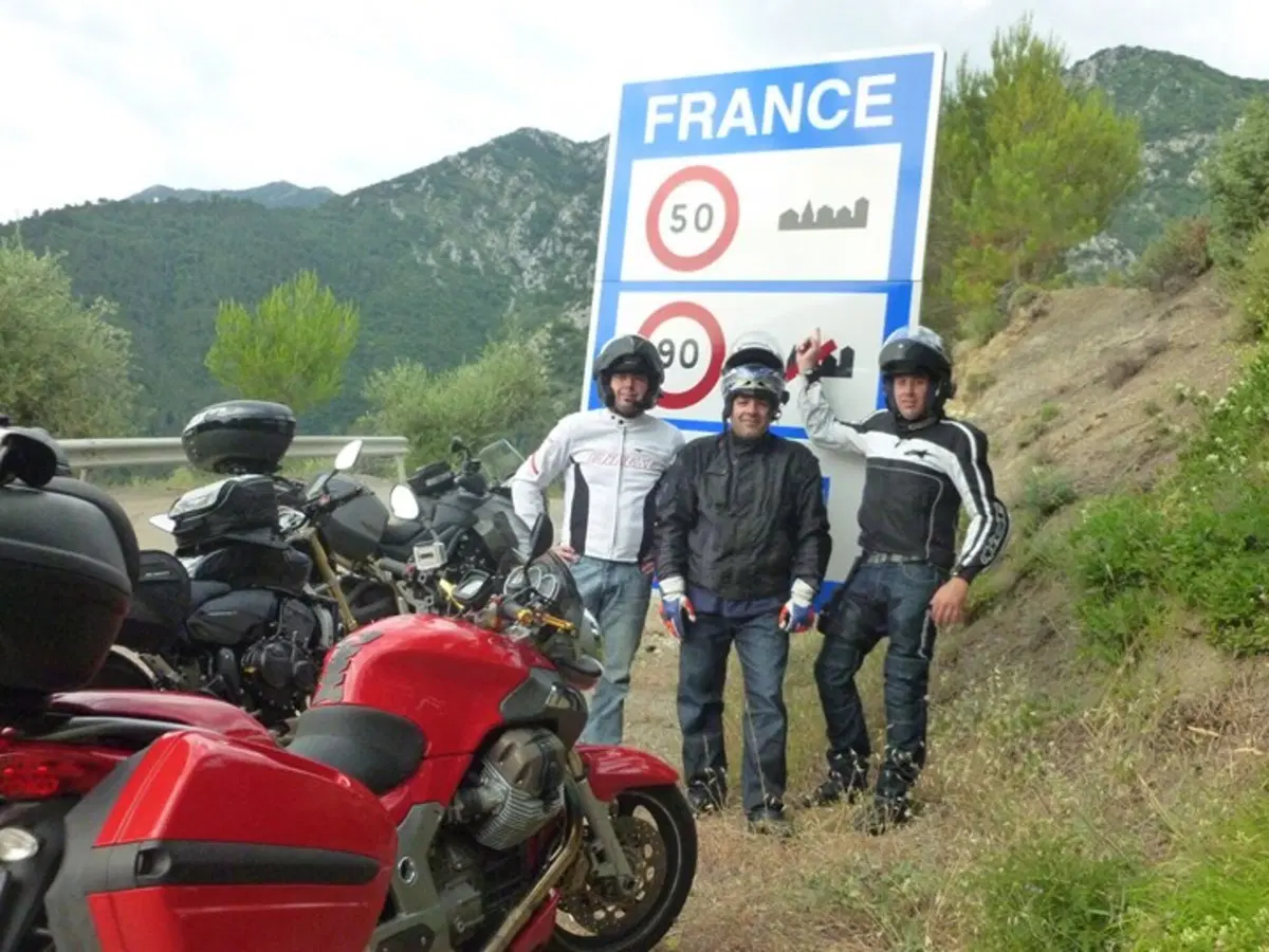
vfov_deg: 44.2
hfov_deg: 56.8
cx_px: 634
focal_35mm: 32
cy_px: 476
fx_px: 1173
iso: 800
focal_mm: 5.7
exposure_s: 1/125
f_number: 10
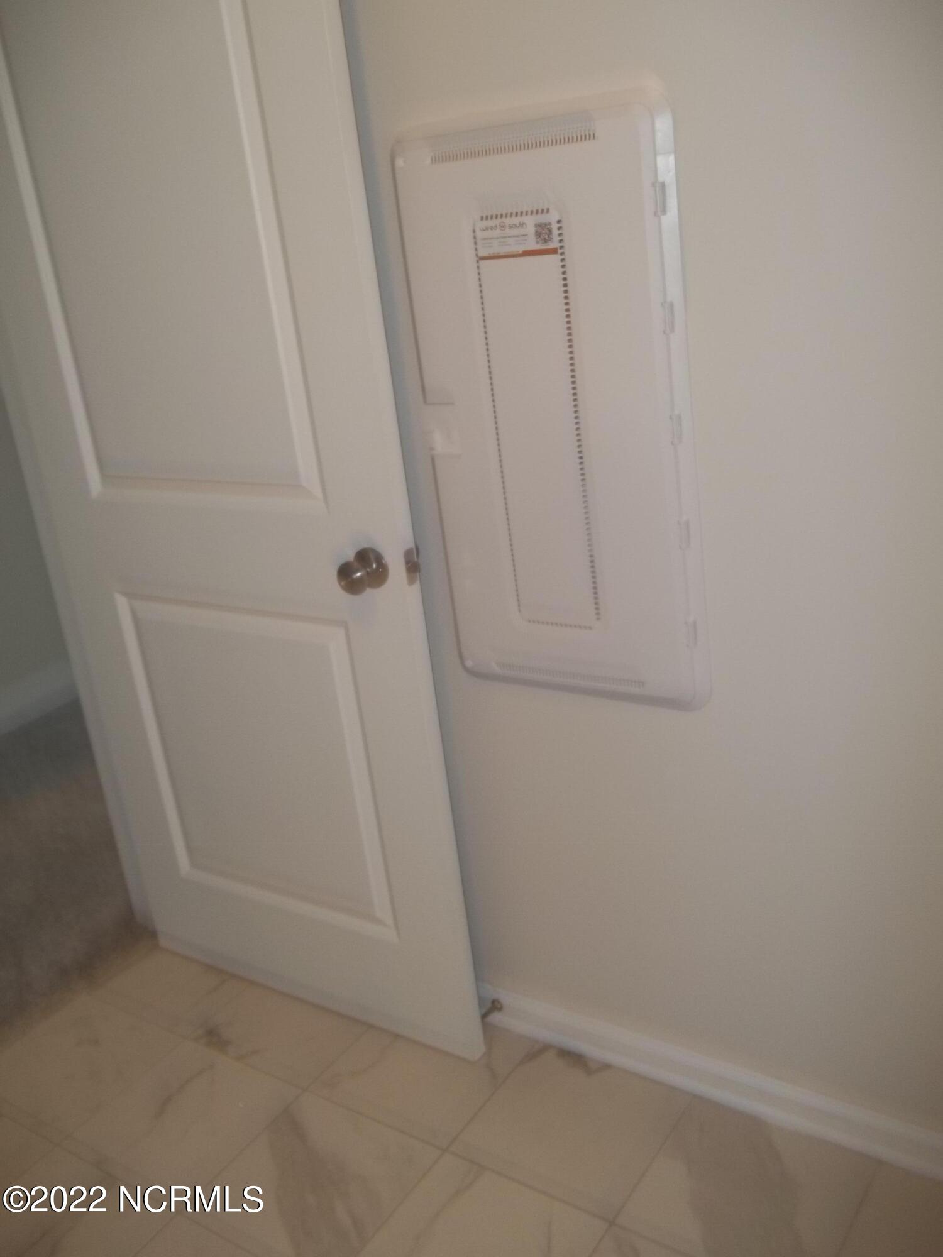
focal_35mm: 32
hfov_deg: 44.2
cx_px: 472
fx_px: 1162
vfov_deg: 56.8
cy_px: 628
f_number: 2.9
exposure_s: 1/30
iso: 64
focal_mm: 5.7
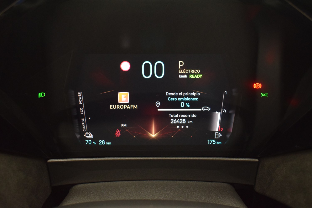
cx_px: 156
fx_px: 325
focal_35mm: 38
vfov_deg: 35.5
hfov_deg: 51.3
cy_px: 104
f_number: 4
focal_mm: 25
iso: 2000
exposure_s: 1/30
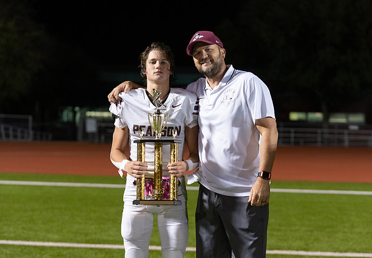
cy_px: 128
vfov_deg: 14.8
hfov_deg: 21.3
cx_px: 195
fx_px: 990
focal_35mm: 95
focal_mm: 88
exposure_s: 1/320
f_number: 3.5
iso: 4000
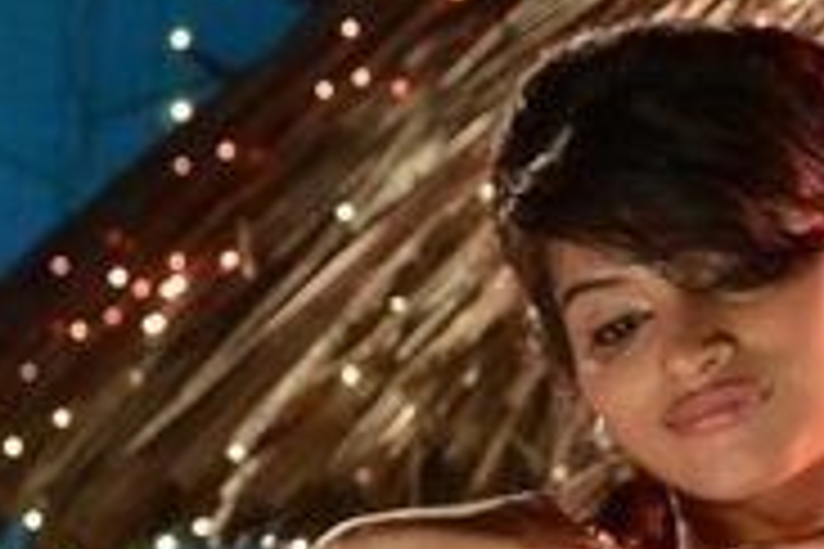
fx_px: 6889
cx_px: -1171
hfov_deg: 6.5
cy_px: 830
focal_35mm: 301
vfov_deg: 4.5
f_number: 4.2
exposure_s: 1/250
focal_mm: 46
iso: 2000
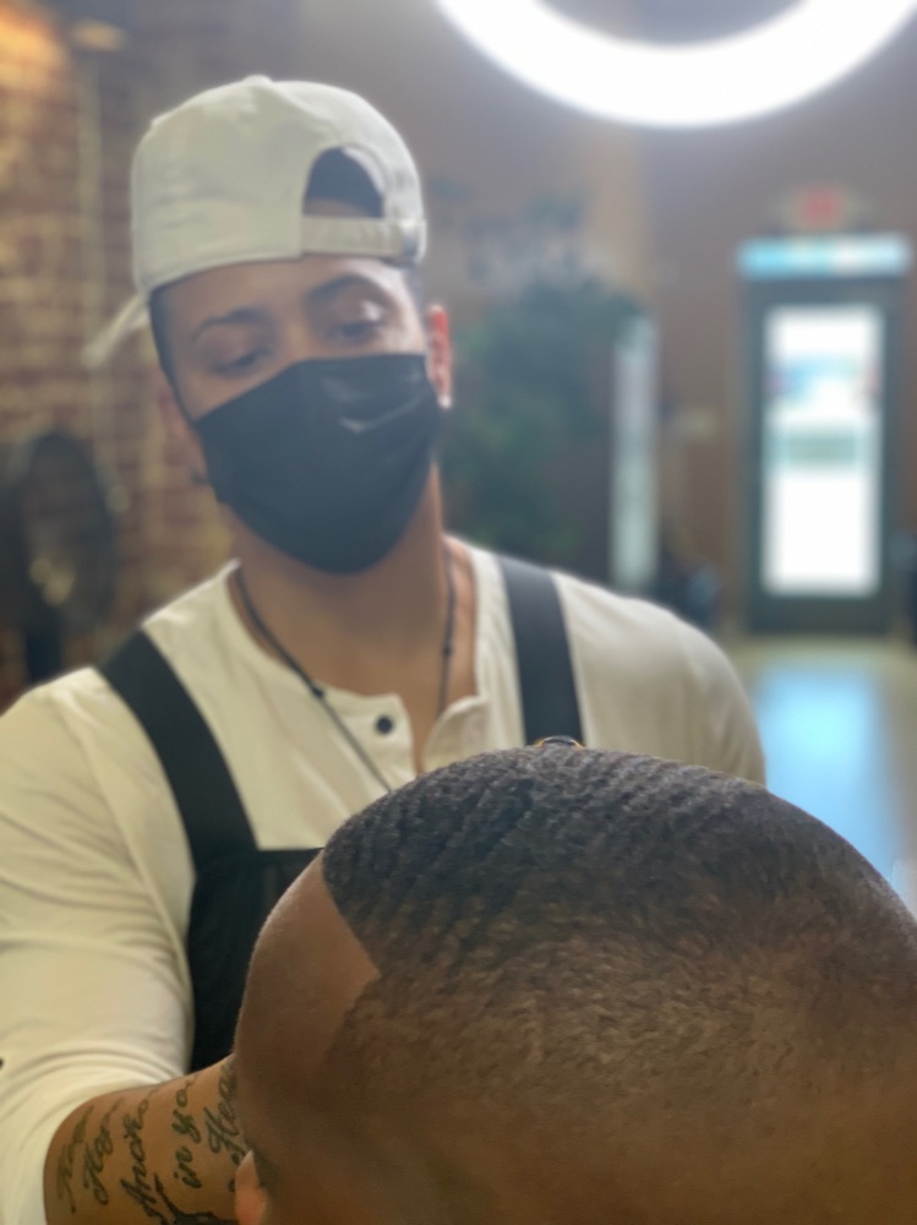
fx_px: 1838
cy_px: 612
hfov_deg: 28.0
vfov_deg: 36.8
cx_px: 458
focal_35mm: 52
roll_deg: +0.7
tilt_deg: -6.7
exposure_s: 1/120
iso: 100
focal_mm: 6
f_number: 2.4
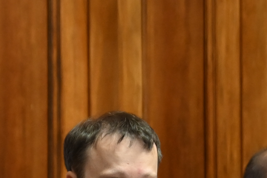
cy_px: 174
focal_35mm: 402
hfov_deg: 5.1
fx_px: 2981
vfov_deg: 3.4
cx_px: -134
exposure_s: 1/500
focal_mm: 66
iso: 1600
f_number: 2.8
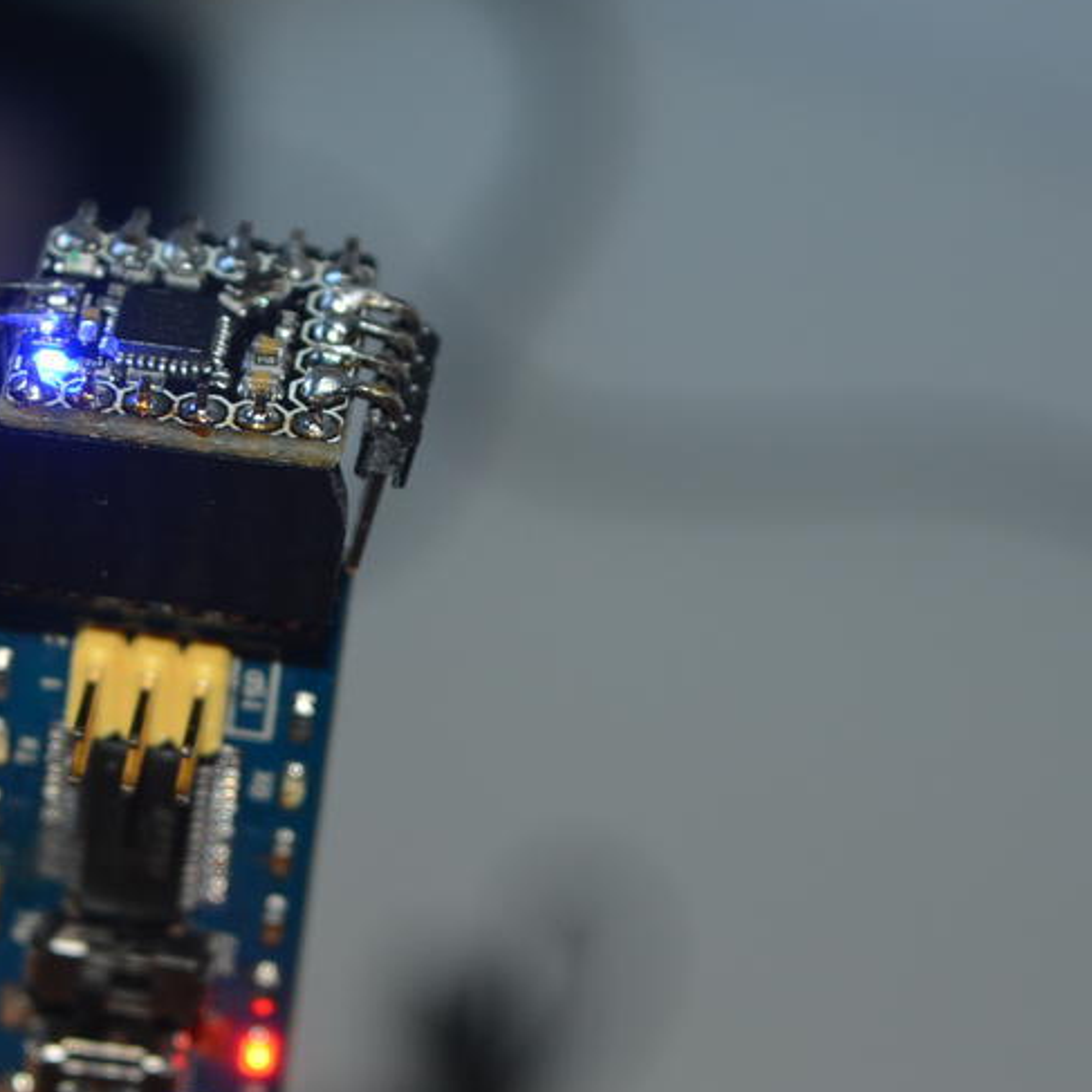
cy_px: 645
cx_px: 314
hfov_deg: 12.1
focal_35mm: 144
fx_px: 5135
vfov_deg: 12.1
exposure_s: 1/60
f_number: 5.6
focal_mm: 55
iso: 500
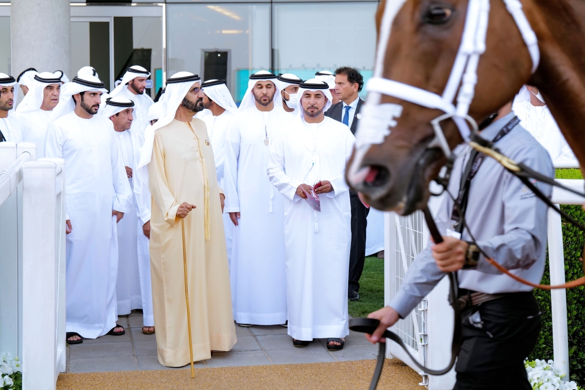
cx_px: 292
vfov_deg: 21.3
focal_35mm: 64
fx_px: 1040
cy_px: 195
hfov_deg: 31.4
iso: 400
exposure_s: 1/250
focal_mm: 64
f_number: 5
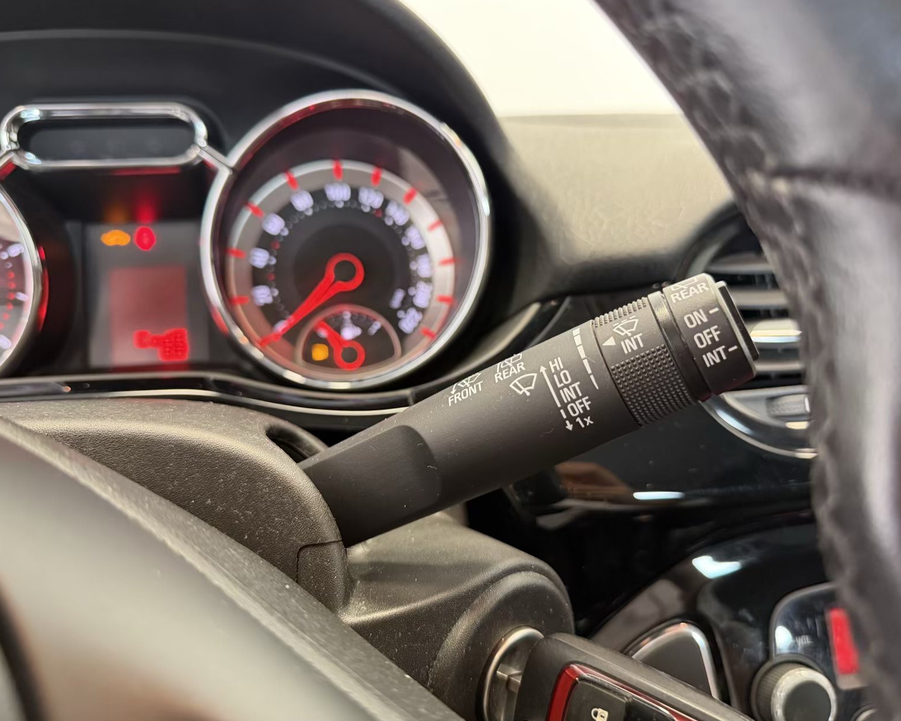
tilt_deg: -17.7
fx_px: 693
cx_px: 477
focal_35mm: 26
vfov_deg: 54.9
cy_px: 351
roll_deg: -0.1
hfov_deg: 66.0
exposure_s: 1/50
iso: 500
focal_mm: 6.76
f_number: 1.78
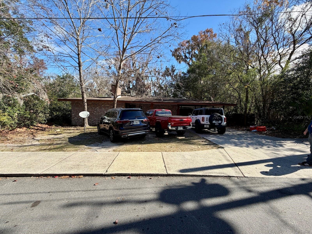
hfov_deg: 102.1
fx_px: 126
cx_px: 156
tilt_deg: -1.2
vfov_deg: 85.7
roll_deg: -1.6
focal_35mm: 14
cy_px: 117
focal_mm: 2.22
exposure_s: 1/770
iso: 40
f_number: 2.2
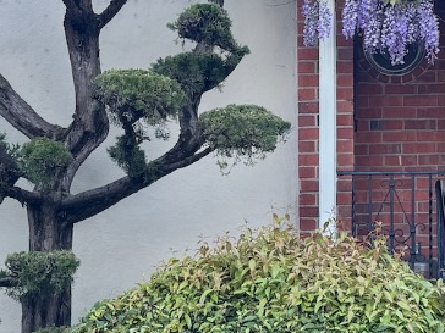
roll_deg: +0.2
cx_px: 315
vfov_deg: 15.5
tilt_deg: +1.1
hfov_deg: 20.5
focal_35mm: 95
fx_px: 1221
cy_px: 226
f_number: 1.78
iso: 64
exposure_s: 1/121
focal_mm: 6.76
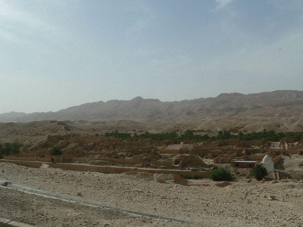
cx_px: 152
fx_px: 315
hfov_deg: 51.4
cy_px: 114
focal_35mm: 36
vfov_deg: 39.7
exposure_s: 1/800
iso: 80
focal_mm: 6
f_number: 5.6
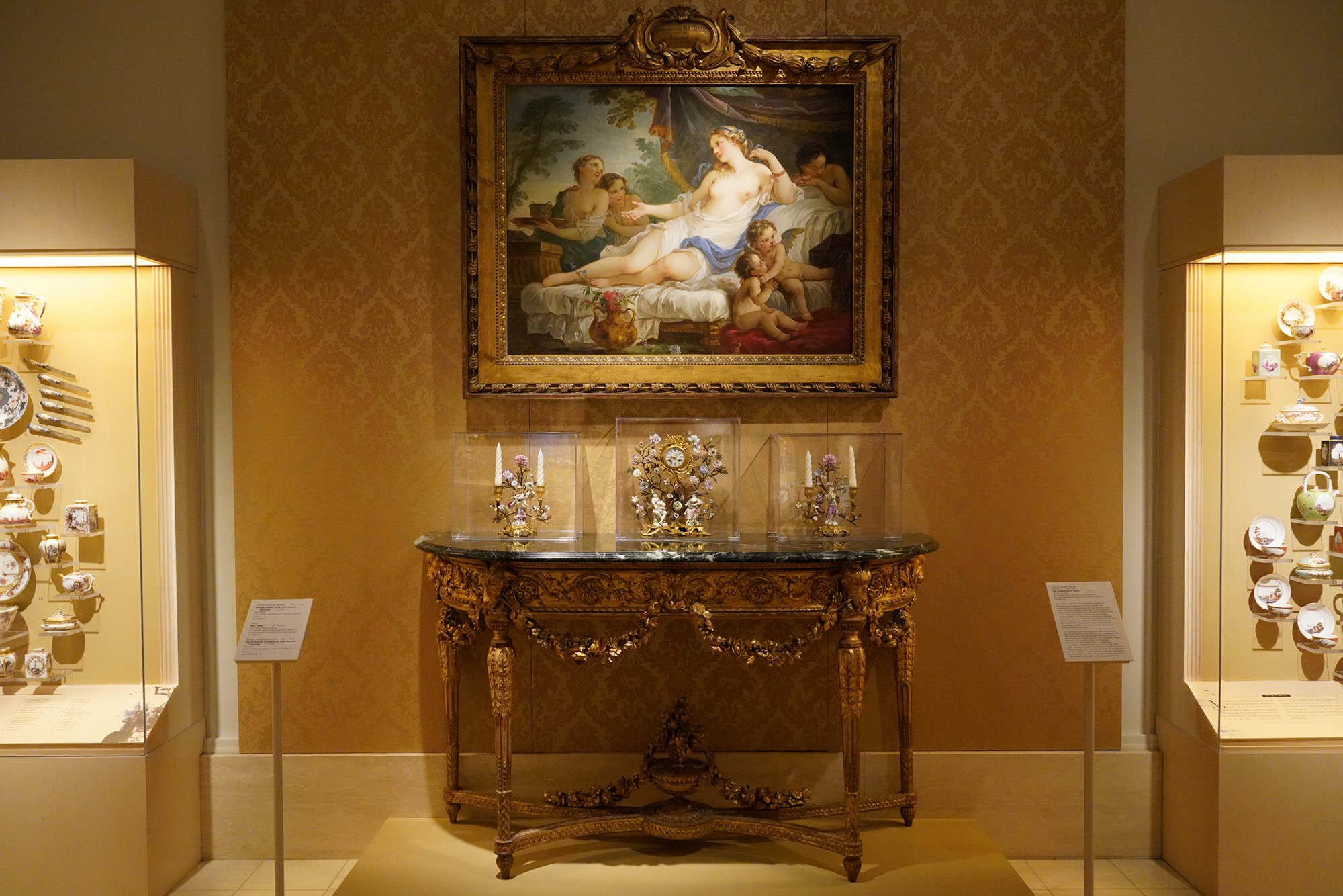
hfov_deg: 65.5
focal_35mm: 28
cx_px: 672
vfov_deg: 46.4
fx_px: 1045
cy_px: 448
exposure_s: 1/80
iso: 8000
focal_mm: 28
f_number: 7.1
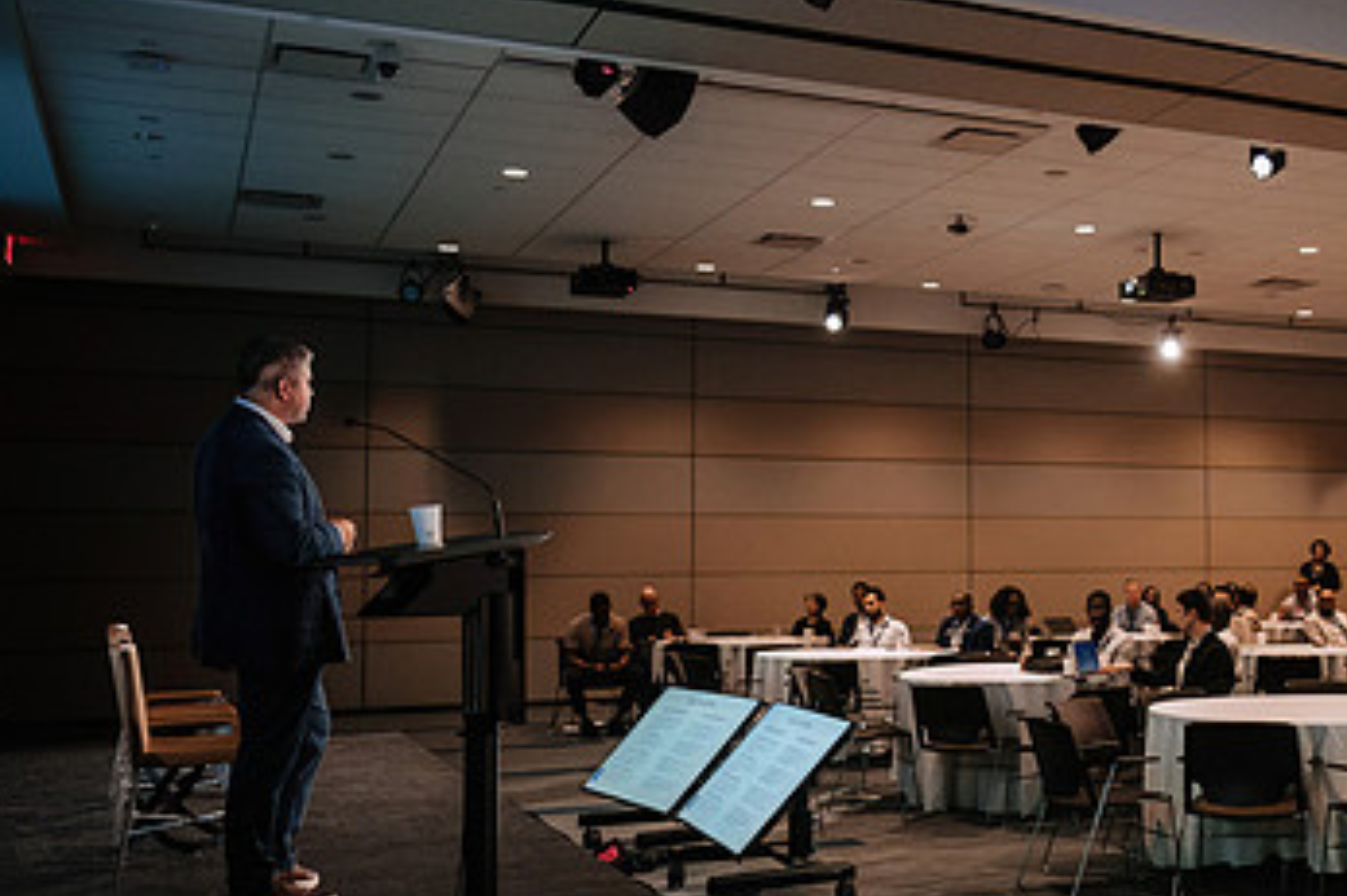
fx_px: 1683
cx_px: 1121
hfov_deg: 41.3
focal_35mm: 45
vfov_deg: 29.8
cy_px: 482
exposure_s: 1/100
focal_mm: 16
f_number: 2.8
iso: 800
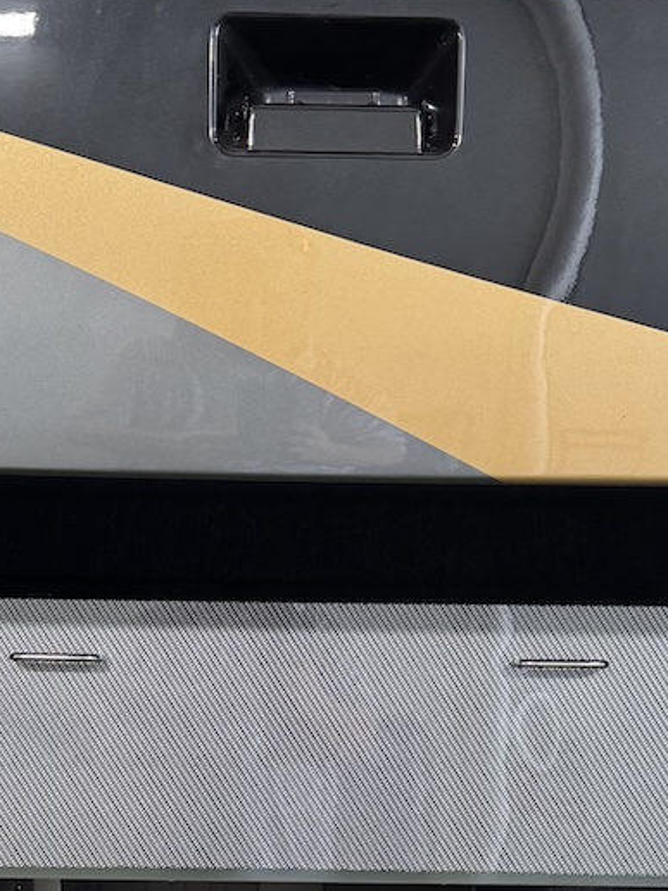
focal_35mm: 62
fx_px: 1595
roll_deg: +1.5
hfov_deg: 23.6
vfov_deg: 30.2
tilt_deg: -5.8
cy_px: 754
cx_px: 276
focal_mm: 6.76
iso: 320
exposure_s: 1/60
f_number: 1.78
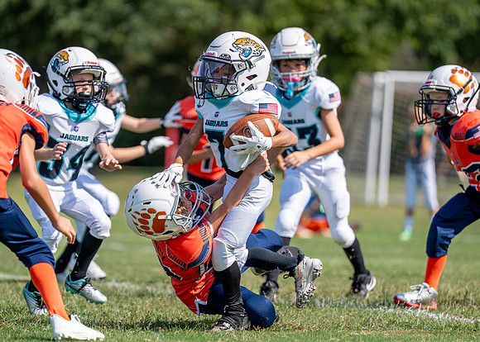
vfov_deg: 4.8
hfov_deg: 6.7
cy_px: 184
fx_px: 4094
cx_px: 200
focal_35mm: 300
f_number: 2.8
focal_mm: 200
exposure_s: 1/3200
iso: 125
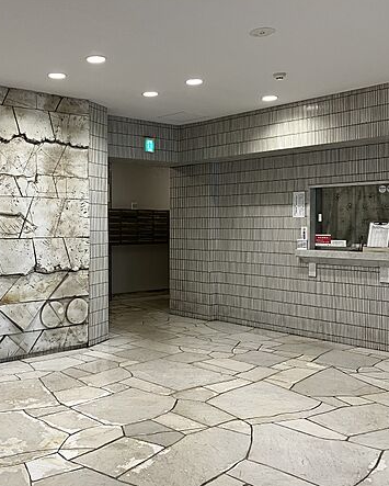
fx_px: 532
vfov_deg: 49.1
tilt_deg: -1.3
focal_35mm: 37
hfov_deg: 39.4
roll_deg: +0.7
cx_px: 110
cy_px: 240
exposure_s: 1/50
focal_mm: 3.99
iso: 64
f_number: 1.8
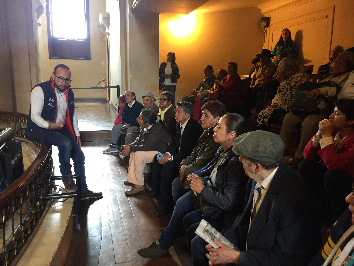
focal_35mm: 29
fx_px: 297
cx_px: 177
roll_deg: -0.6
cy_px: 133
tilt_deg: -11.1
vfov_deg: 48.2
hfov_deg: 61.7
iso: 200
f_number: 2.2
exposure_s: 1/30
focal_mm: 4.15
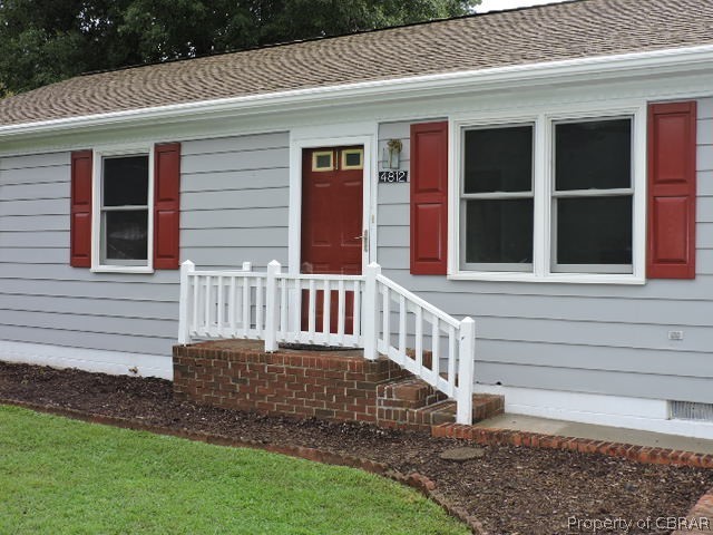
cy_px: 268
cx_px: 356
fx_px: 886
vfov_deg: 33.6
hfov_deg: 43.9
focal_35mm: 43
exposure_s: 1/320
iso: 160
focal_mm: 7.7
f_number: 3.4
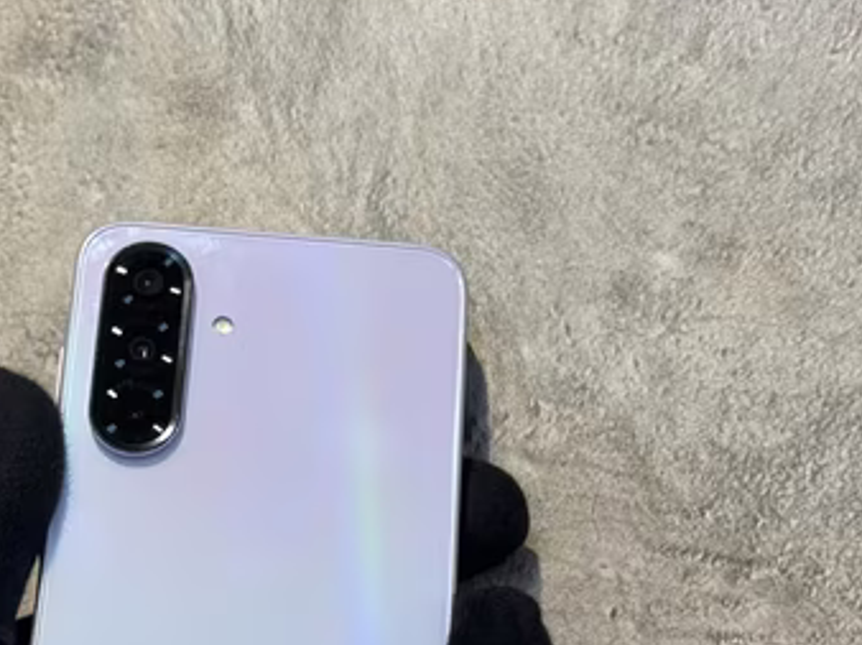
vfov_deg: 16.1
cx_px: 268
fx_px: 2264
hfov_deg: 21.4
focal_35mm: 91
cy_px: 533
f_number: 1.78
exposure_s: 1/50
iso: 64
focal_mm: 6.76
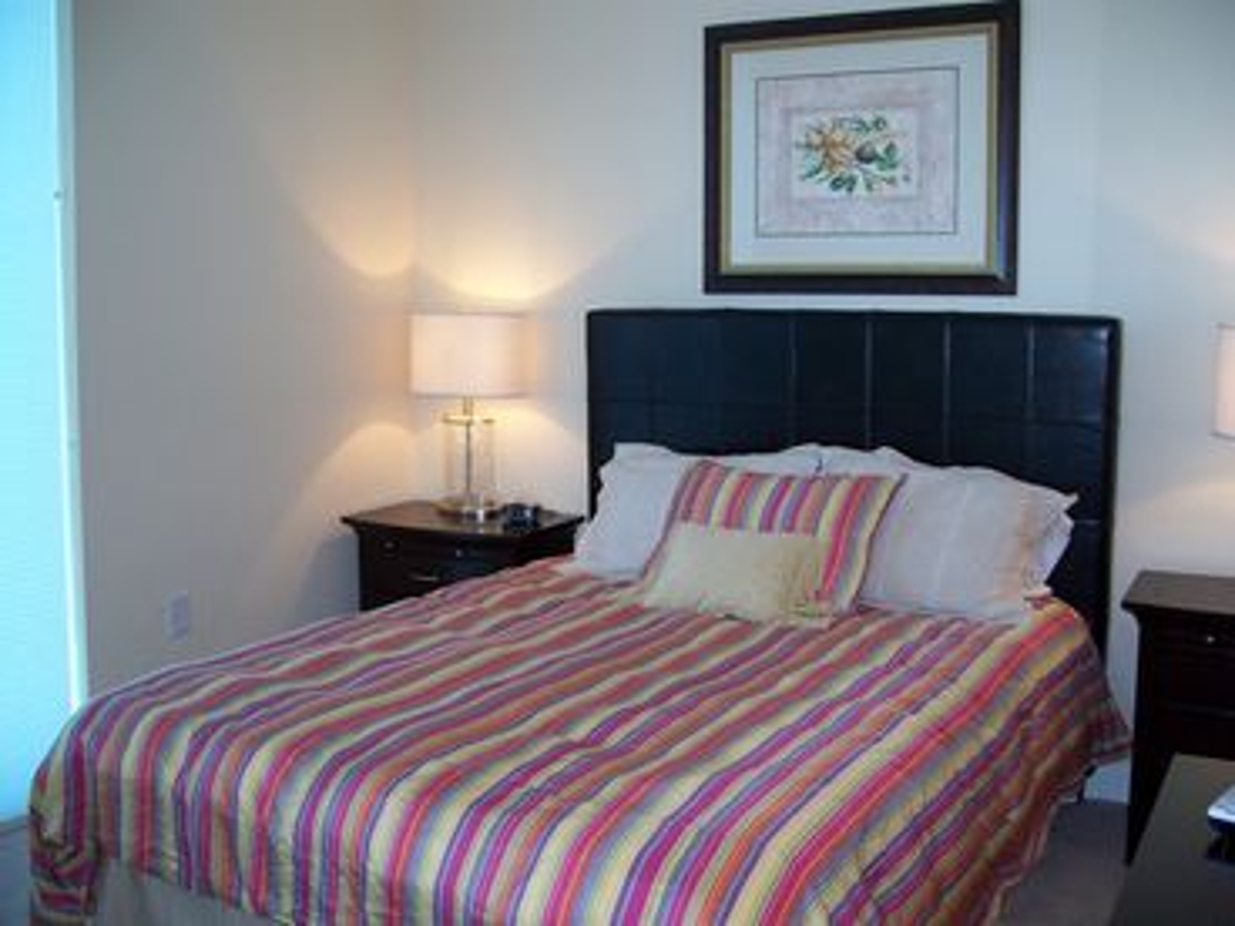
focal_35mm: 37
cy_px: 463
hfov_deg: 50.1
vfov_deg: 38.7
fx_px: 1320
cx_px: 618
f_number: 2.8
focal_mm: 7.8
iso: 125
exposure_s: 1/60
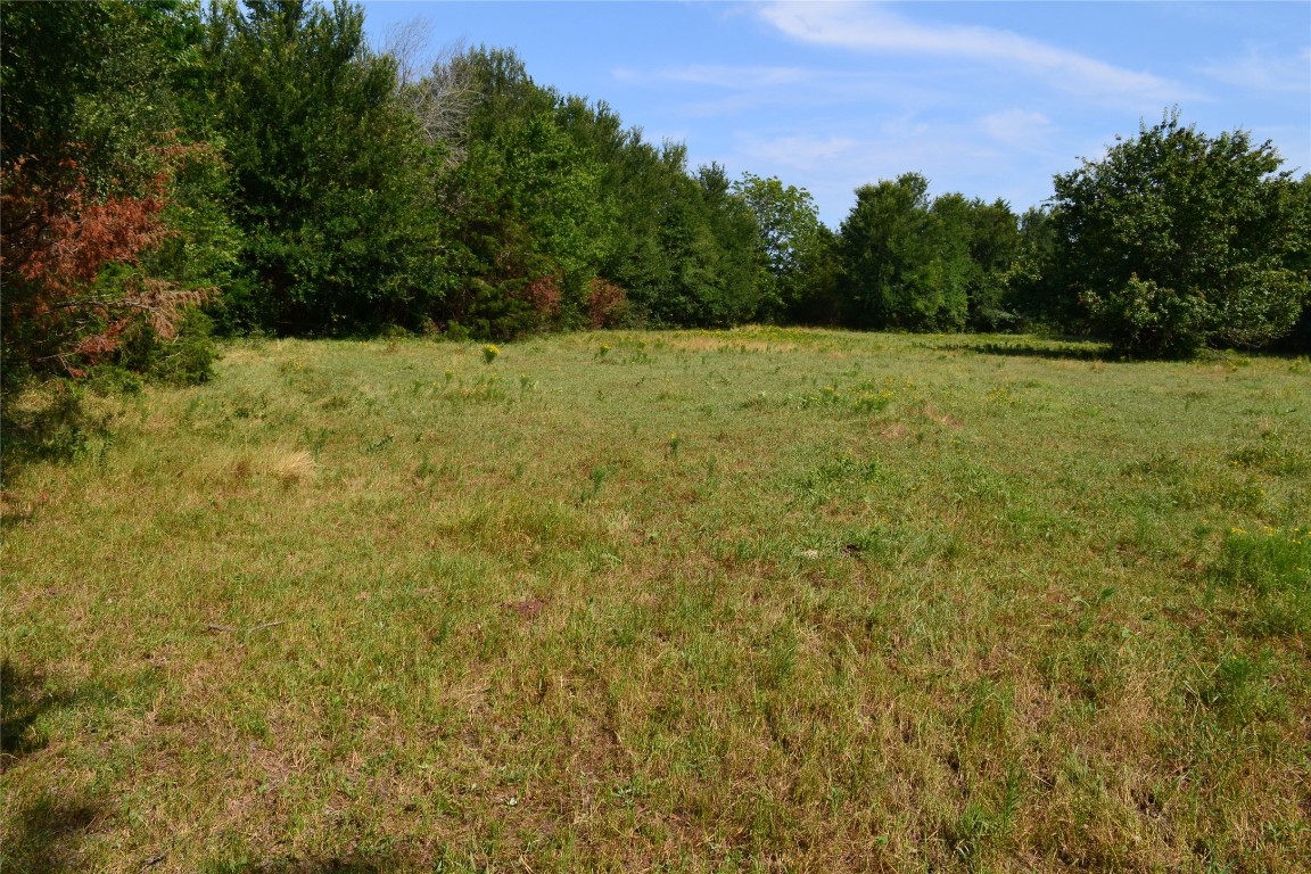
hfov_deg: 67.4
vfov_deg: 47.9
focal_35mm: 27
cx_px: 656
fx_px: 983
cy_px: 437
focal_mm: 18
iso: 400
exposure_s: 1/400
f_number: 11
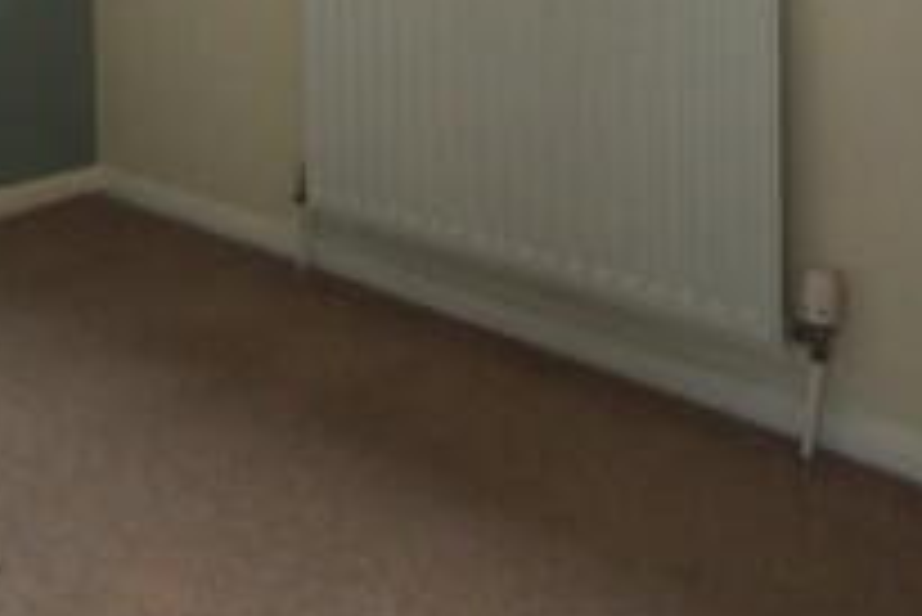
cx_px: 216
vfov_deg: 24.5
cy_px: -187
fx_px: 1230
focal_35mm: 48
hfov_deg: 39.8
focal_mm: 10
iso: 1600
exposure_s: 1/60
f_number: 4
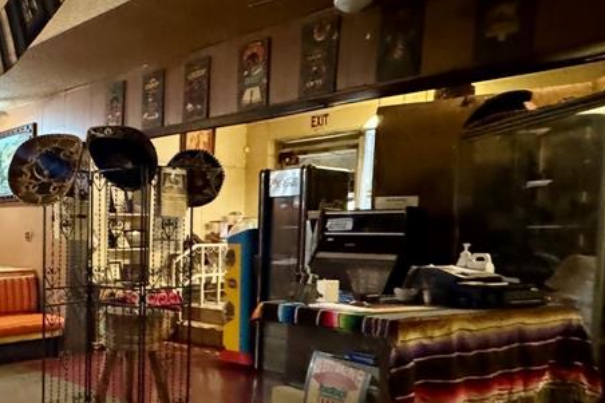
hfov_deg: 47.5
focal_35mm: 33
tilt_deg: -3.0
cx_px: 0
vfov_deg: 39.4
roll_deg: -1.0
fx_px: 554
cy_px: 274
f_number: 2.2
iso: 1600
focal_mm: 2.22
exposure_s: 1/40
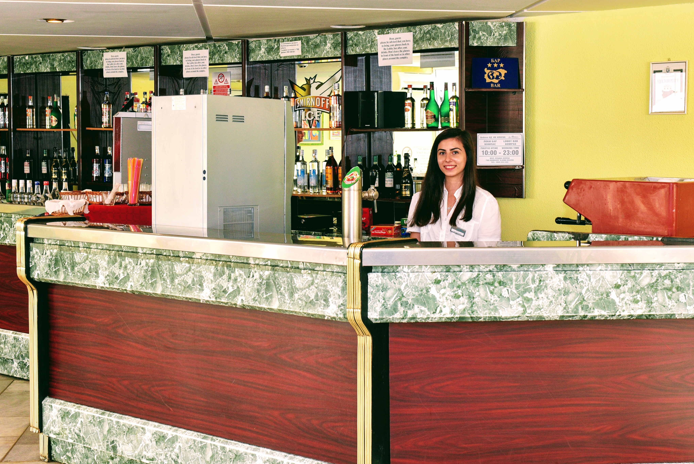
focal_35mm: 56
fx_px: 1080
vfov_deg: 24.2
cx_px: 378
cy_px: 219
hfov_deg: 35.6
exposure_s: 1/30
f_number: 5.6
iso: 400
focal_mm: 38
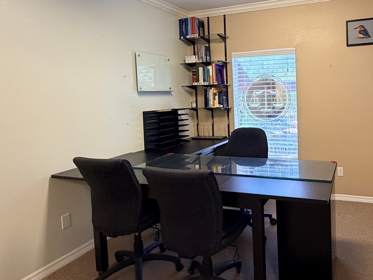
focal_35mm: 26
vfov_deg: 52.6
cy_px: 108
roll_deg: +2.1
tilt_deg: -2.8
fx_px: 280
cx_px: 265
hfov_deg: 64.5
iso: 400
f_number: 2.2
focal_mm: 2.22
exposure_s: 1/52
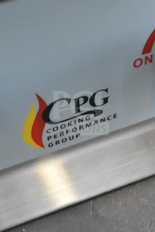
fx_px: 556
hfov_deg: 15.9
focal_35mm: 86
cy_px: 113
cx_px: 77
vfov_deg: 23.6
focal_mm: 52
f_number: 5.6
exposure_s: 1/80
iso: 6400
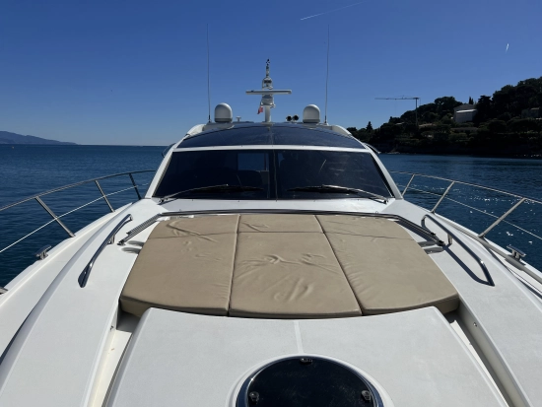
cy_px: 204
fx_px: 407
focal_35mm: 26
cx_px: 271
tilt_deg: -6.9
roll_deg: +0.0
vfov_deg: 53.1
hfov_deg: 67.3
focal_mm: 5.7
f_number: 1.5
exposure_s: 1/16393
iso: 50
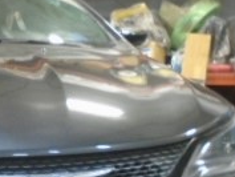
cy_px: 133
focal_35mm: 94
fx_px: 639
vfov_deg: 15.7
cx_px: 35
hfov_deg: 20.5
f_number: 3.2
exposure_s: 1/15
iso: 400
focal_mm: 4.6
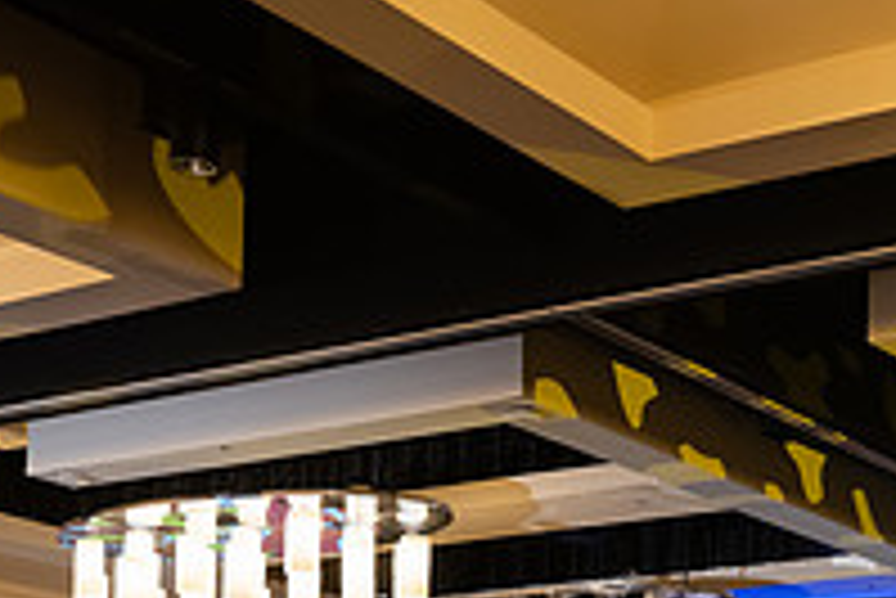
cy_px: 825
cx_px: 806
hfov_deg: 22.5
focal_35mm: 88
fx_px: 2192
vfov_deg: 14.7
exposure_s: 1/200
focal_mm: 29.5
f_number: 2.8
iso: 2500
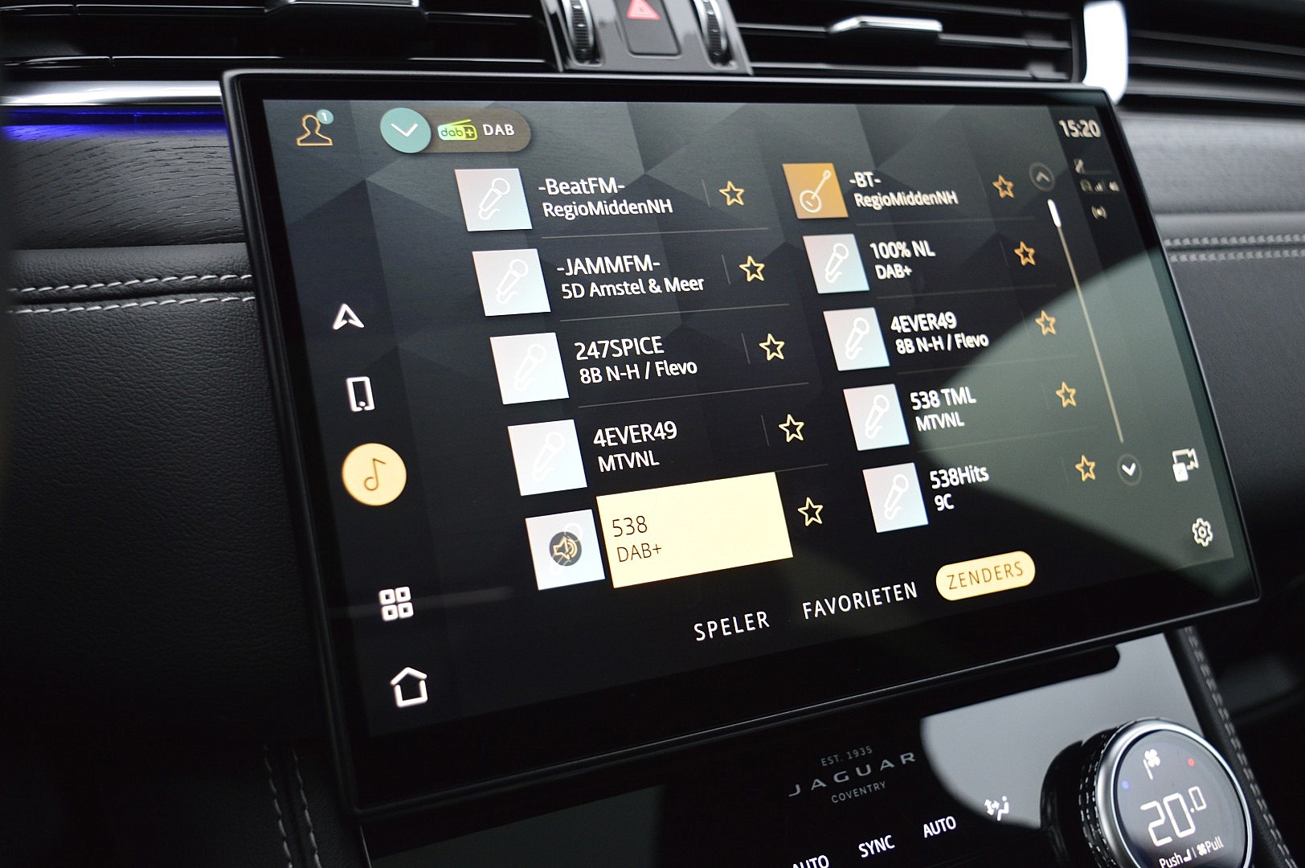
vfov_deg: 35.4
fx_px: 1358
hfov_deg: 51.3
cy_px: 434
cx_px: 652
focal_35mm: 38
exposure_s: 1/60
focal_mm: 25
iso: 800
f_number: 4
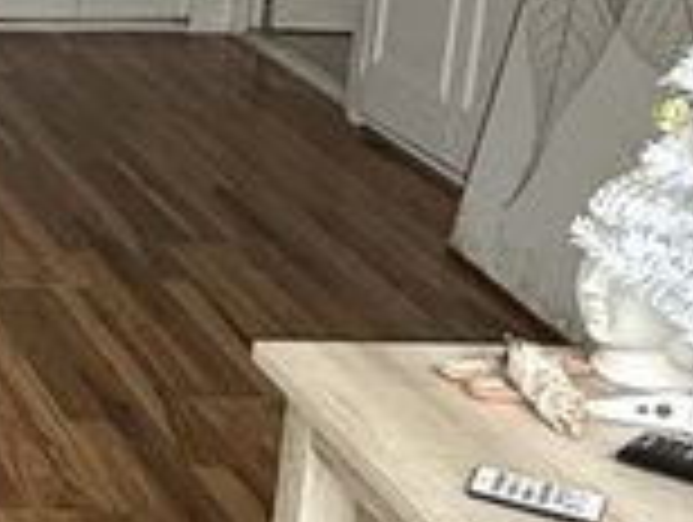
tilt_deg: -13.9
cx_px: -621
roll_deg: +0.0
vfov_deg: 15.0
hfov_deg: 16.2
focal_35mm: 98
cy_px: 50
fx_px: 1965
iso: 320
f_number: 2.2
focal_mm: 2.22
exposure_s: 1/78
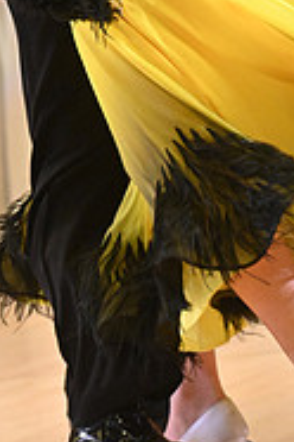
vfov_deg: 4.1
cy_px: -171
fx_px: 6100
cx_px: -39
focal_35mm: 498
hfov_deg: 2.8
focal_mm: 160
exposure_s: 1/400
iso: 5000
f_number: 5.6
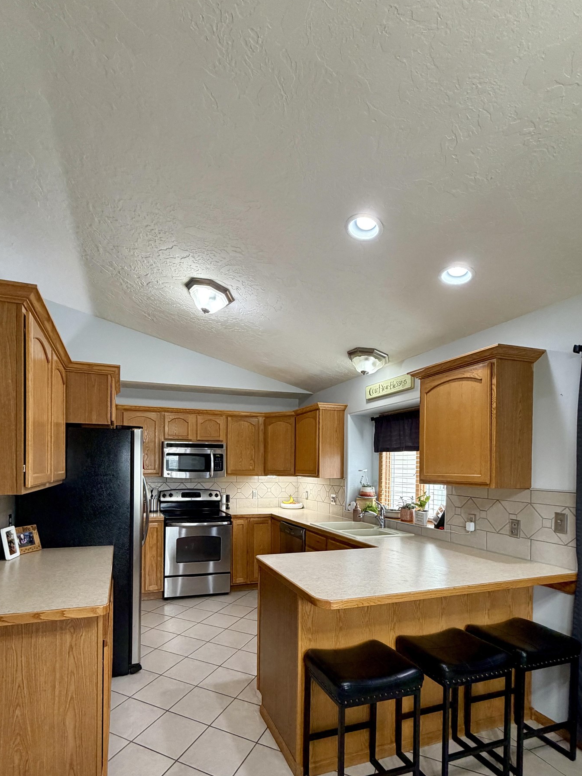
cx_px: 253
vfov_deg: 86.4
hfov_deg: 71.3
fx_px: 404
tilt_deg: -0.8
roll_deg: -0.2
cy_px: 475
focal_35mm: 18
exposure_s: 1/60
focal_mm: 2.22
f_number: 2.2
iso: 250
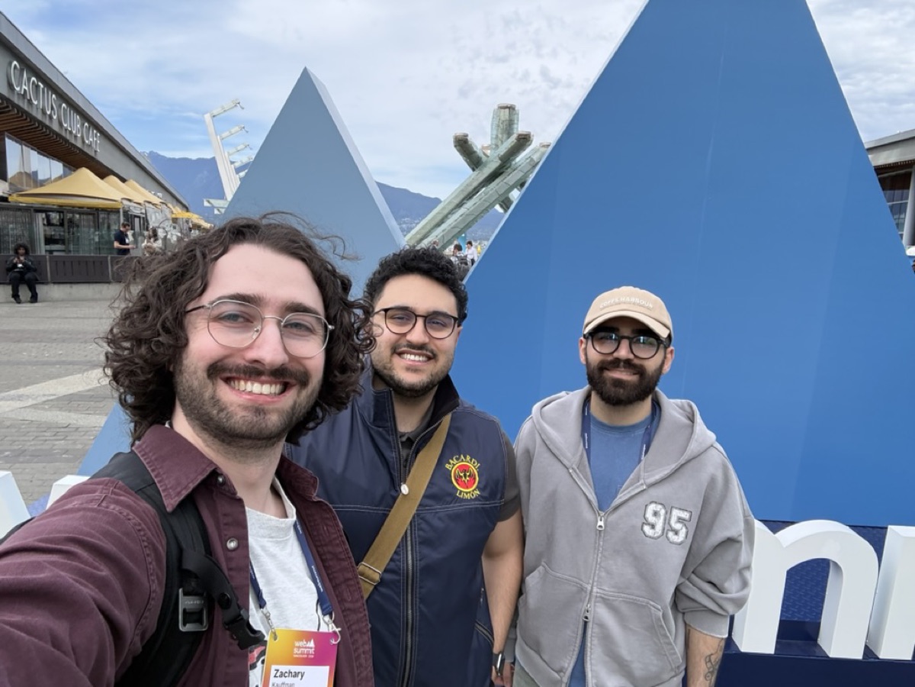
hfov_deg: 73.9
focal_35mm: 23
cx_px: 458
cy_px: 344
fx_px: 608
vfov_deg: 58.9
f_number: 1.9
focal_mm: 2.69
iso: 40
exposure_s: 1/614
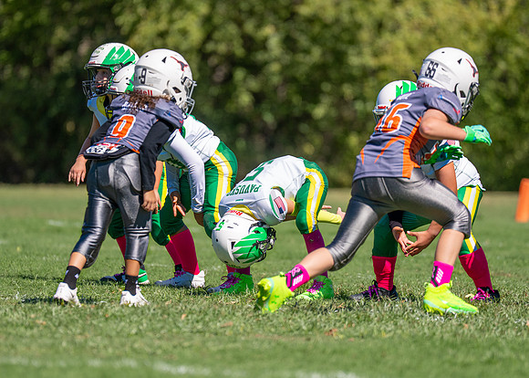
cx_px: 244
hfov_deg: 6.4
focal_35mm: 313
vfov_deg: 4.6
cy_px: 192
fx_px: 4702
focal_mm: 200
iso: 160
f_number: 2.8
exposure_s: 1/3200
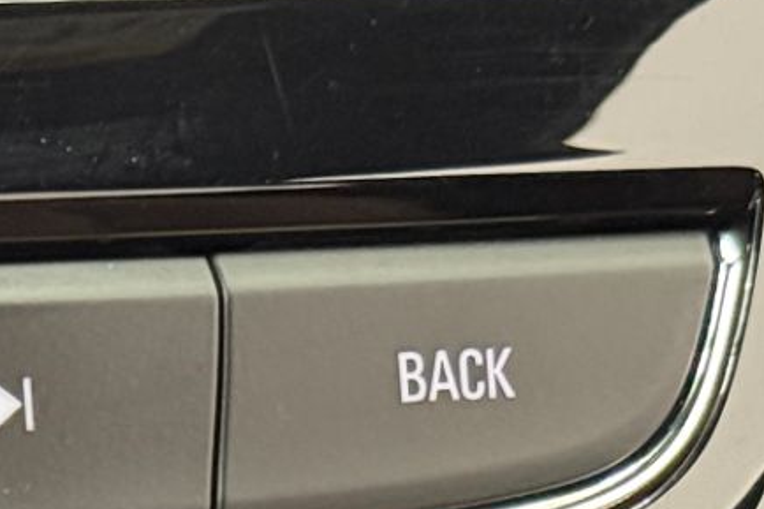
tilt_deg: -22.4
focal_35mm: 221
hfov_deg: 9.0
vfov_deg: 6.0
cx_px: -438
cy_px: 1199
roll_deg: -3.4
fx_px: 4688
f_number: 1.78
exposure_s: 1/20
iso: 640
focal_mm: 6.76
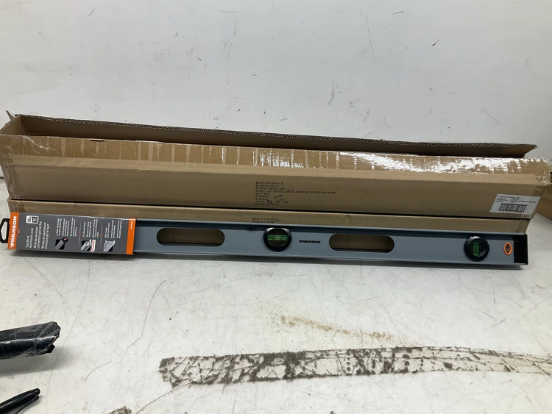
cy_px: 207
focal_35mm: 29
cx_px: 276
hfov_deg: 61.6
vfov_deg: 48.3
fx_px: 463
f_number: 1.8
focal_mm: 3
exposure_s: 1/120
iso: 32
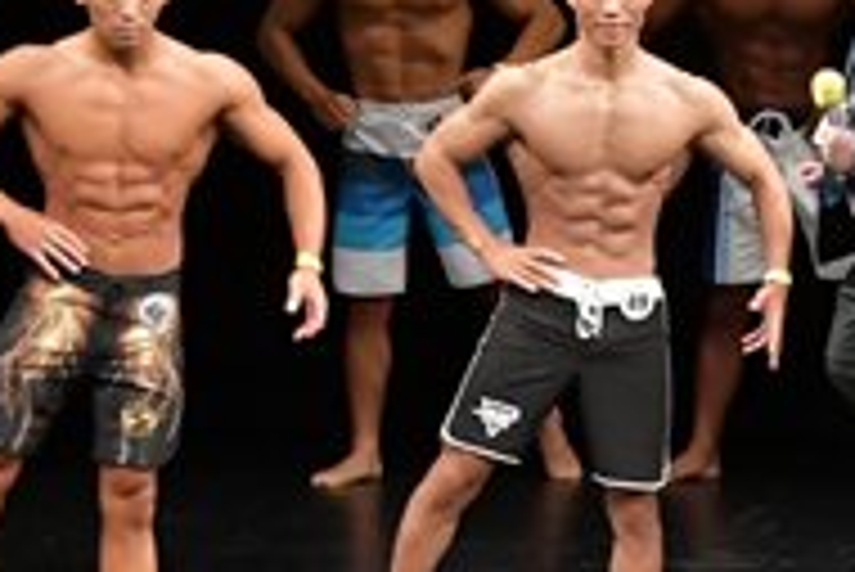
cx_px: 1172
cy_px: 365
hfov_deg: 4.3
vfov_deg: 2.9
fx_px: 11313
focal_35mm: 476
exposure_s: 1/400
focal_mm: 78
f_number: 5.6
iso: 3200
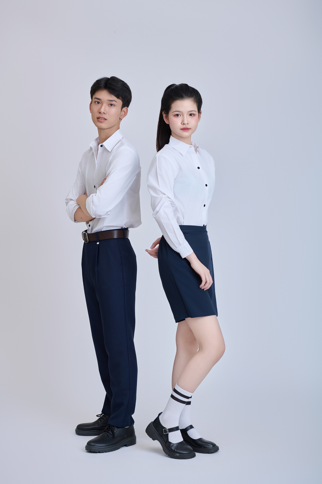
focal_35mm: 82
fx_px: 1100
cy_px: 242
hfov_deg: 16.7
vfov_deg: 24.8
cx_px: 161
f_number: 4.5
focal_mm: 82
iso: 100
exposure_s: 1/250
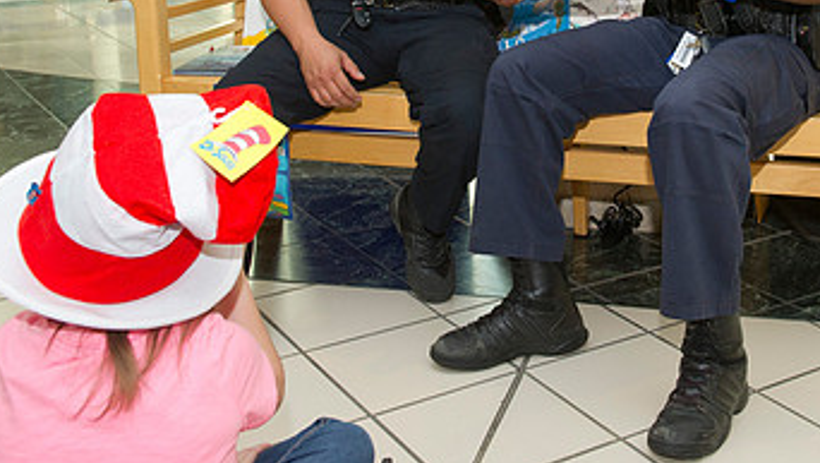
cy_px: 34
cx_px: 547
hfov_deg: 37.4
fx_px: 1197
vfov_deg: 21.3
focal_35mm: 55
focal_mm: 31
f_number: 6.3
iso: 1250
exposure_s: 1/250
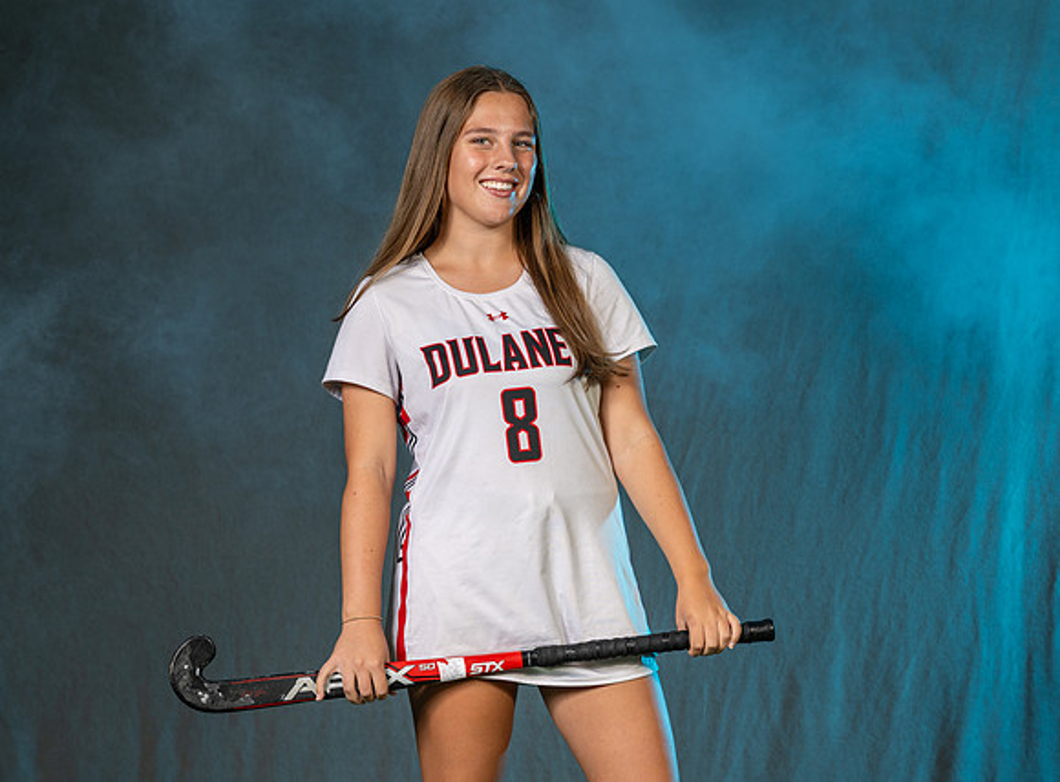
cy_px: 380
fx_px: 4178
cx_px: 619
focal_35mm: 137
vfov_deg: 10.7
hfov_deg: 14.5
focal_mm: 93
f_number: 5.6
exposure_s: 1/200
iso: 80
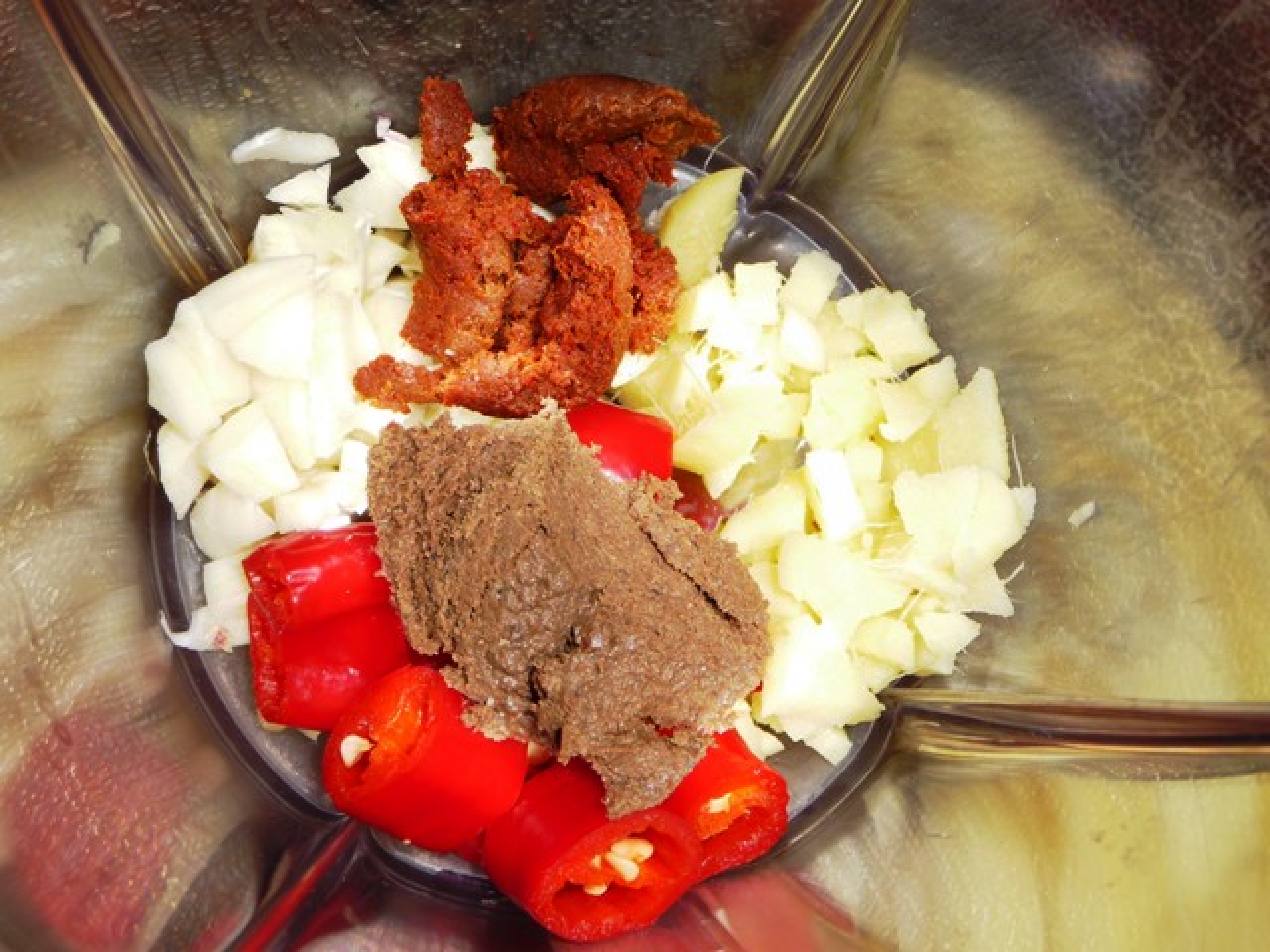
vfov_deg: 25.2
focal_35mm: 58
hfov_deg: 33.2
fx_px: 2128
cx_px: 635
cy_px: 476
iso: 100
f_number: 4.4
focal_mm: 9.8
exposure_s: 1/30
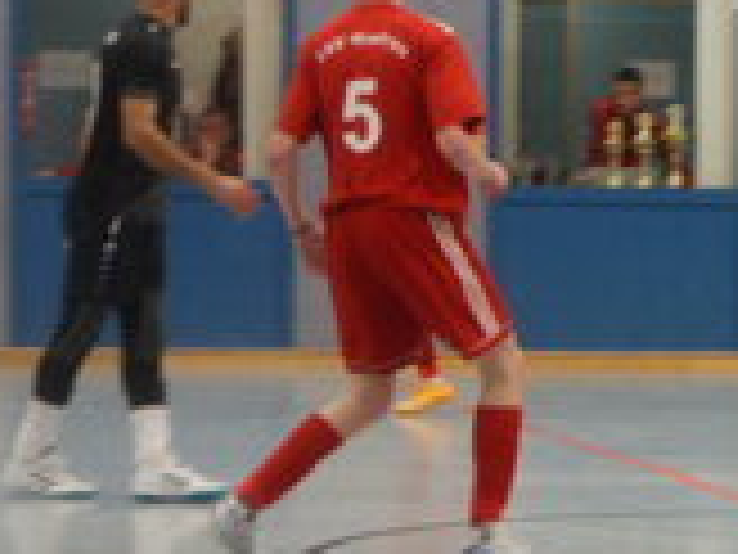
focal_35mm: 193
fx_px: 4118
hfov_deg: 10.2
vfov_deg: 7.7
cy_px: 342
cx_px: 747
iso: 1600
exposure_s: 1/100
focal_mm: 55
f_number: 5.6
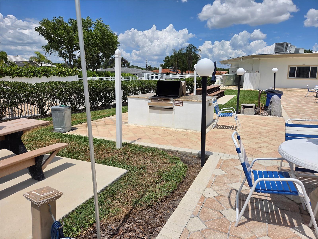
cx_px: 159
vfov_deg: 58.9
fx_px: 211
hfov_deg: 73.9
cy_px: 120
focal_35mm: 23
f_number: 1.8
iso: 64
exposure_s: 1/7734
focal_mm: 5.4
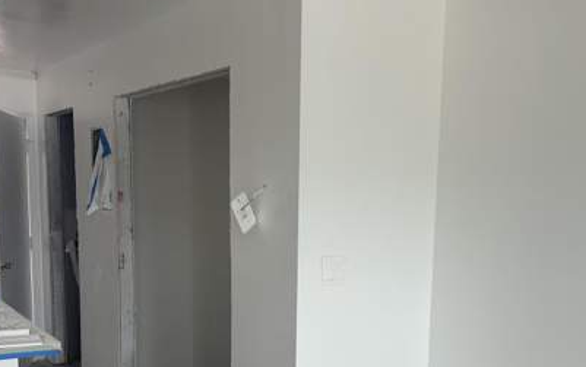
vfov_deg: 28.5
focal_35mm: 44
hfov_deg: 45.2
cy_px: 304
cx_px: 310
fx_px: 703
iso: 50
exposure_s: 1/333
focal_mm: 5.7
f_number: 1.5
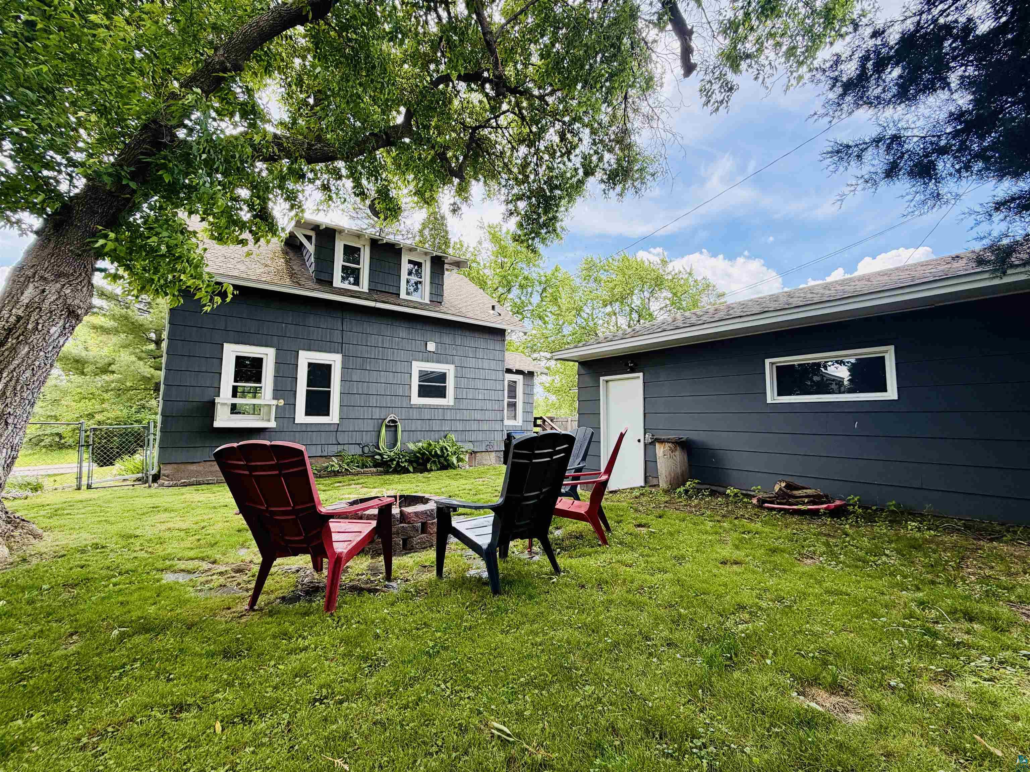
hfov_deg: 102.1
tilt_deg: +5.6
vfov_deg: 85.7
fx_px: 417
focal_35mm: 14
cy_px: 386
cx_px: 515
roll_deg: -0.1
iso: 50
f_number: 2.2
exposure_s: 1/297
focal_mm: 2.22
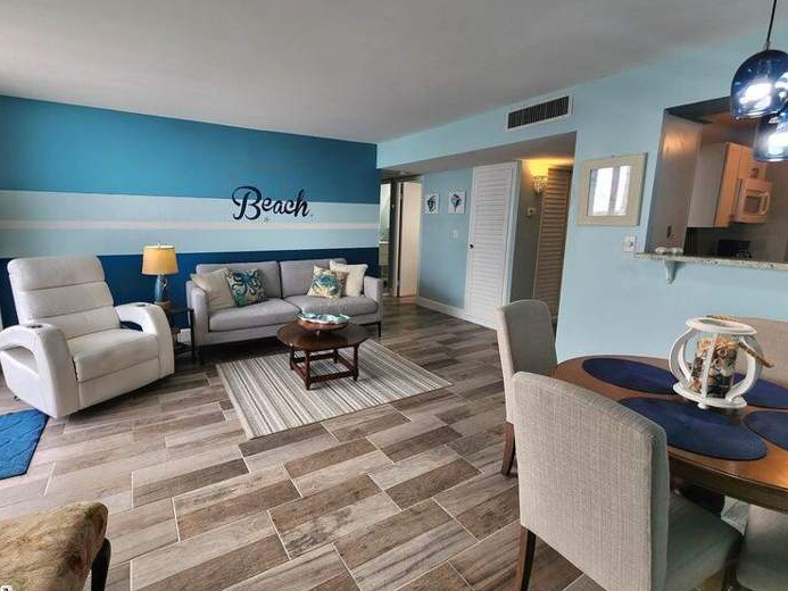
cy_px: 283
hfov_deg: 97.5
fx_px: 342
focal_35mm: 15
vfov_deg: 81.7
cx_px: 339
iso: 50
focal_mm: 2.2
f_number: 2.2
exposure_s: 1/60.2
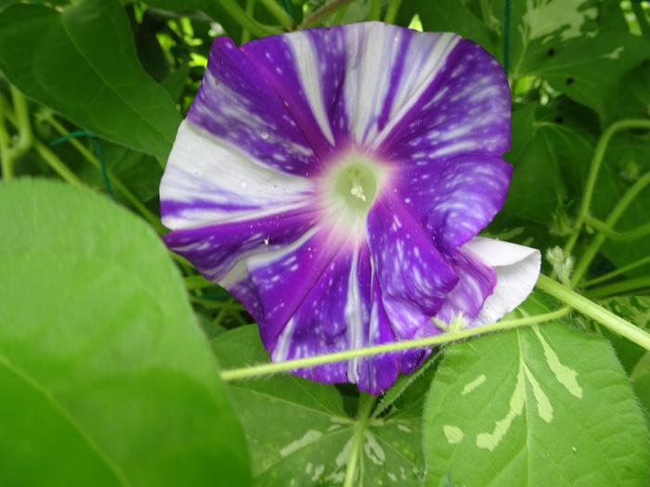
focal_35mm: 24
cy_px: 244
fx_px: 451
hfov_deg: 71.6
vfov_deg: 56.8
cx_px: 325
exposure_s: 1/30
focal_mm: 4.1
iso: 80
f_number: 3.5
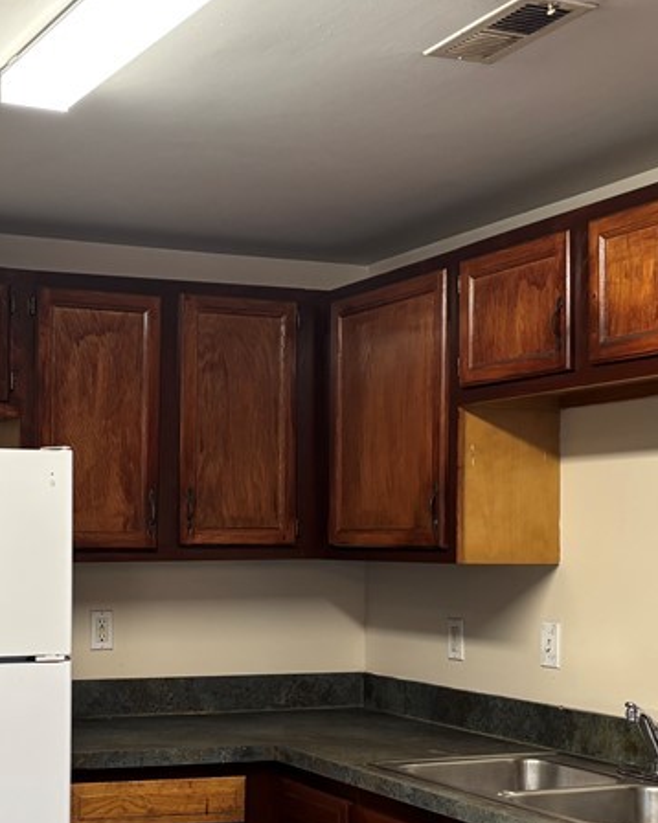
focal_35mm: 58
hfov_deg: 25.8
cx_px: 143
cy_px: 511
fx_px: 1413
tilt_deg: +1.1
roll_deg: +0.5
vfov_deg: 32.4
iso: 125
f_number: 1.6
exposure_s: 1/60
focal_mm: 5.96
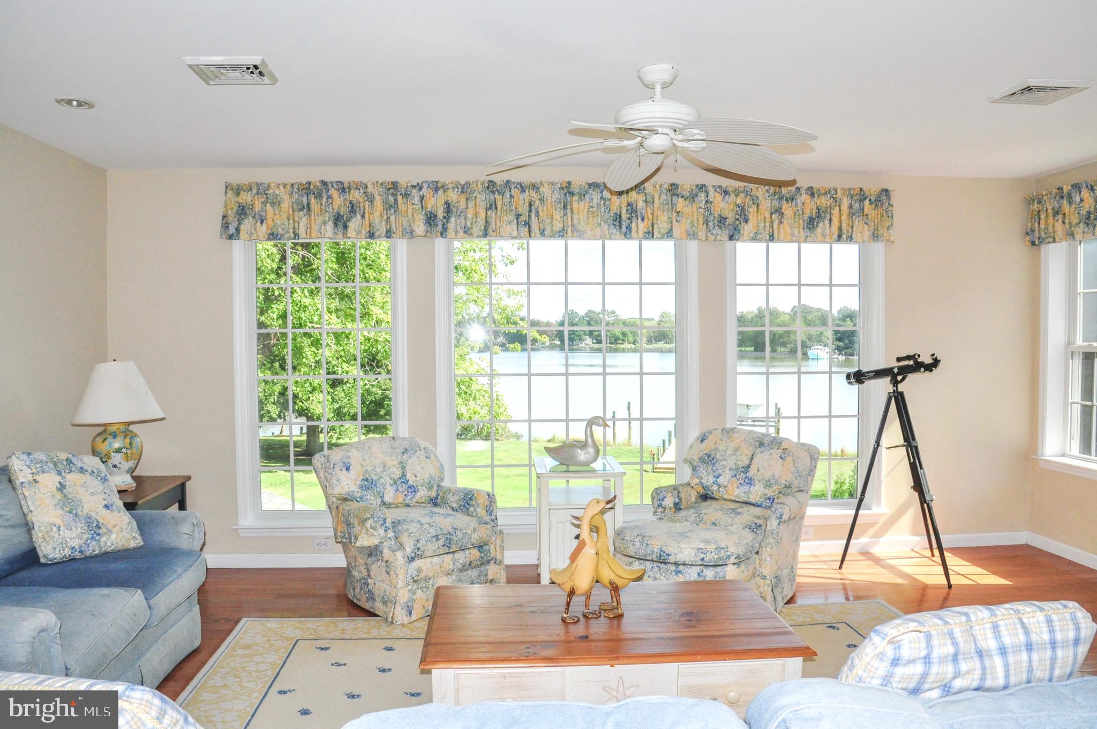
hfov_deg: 67.4
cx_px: 548
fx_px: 822
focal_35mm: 27
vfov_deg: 47.8
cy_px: 364
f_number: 13
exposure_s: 1/200
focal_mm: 18
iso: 1000
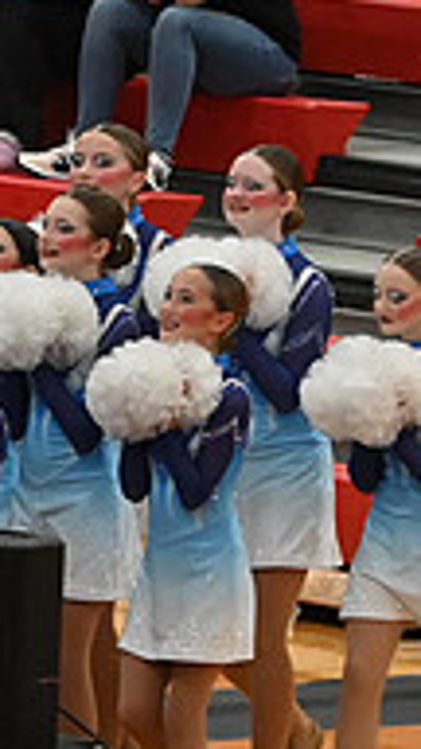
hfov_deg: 2.1
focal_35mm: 569
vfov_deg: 3.8
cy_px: 435
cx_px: -678
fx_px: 11292
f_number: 4
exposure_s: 1/400
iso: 6400
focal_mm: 120
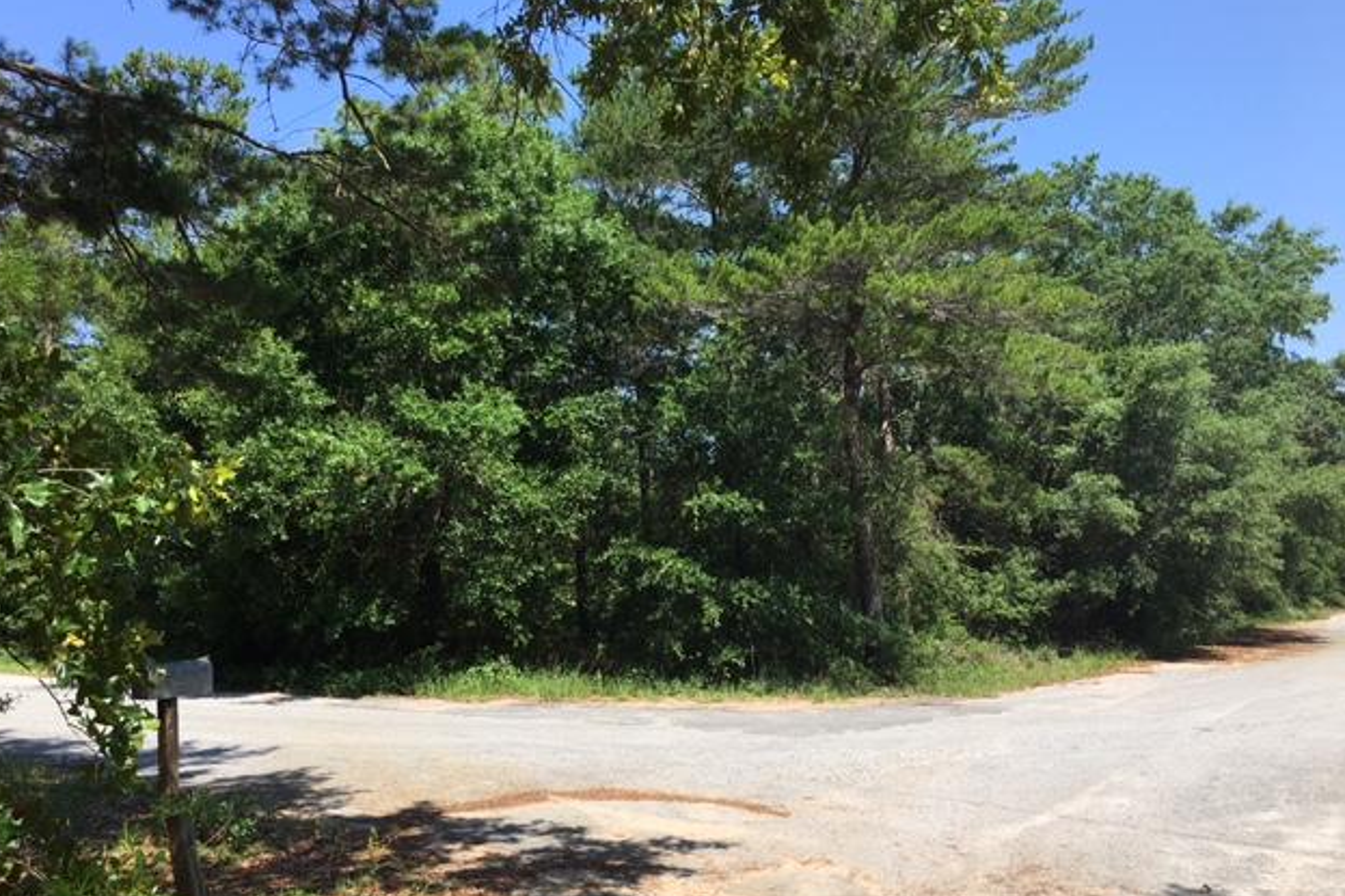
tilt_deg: +3.9
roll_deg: -0.6
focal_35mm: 31
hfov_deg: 60.3
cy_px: 507
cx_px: 656
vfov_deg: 42.2
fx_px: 1158
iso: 25
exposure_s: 1/1083
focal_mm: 4.15
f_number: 2.2
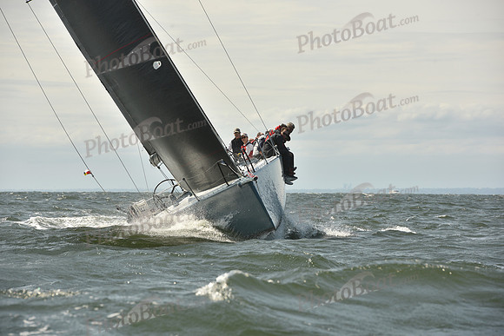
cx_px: 252
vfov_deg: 6.9
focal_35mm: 200
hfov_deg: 10.3
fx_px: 2801
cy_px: 168
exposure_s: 1/800
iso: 250
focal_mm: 200
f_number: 9
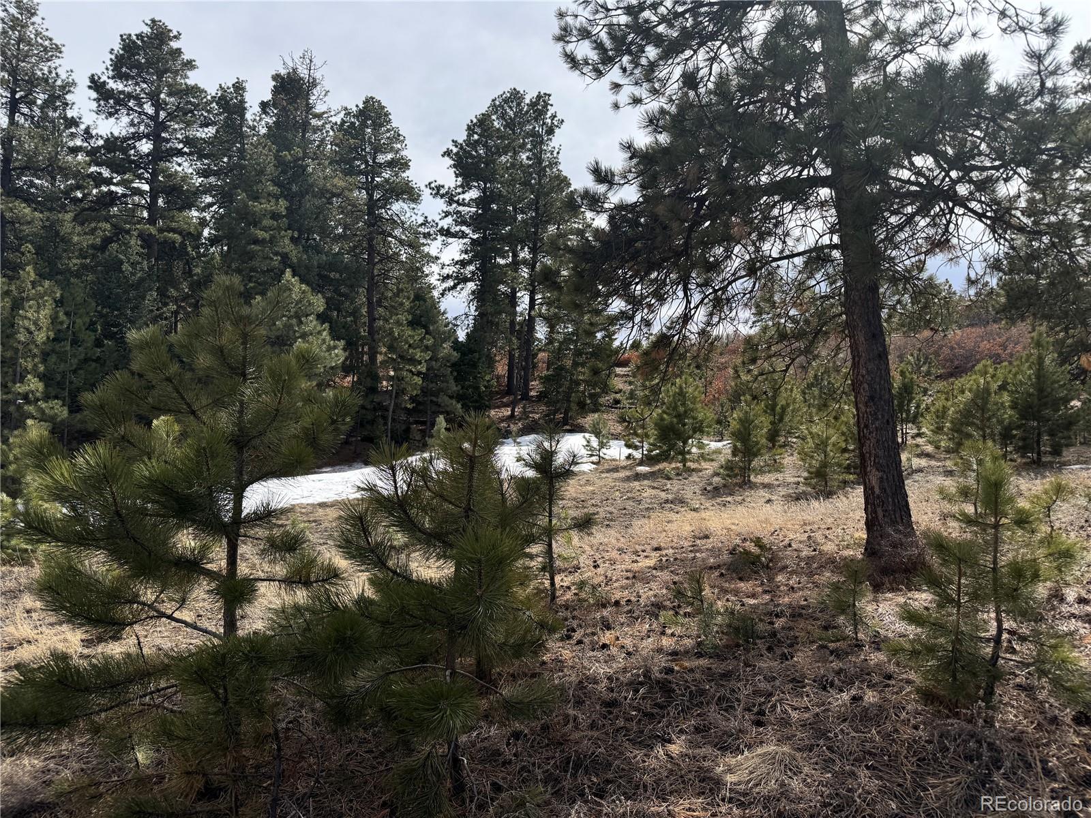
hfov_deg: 71.6
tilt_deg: +3.9
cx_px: 546
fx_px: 756
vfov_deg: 56.8
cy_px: 409
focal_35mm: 24
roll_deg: -2.6
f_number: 1.78
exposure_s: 1/3597
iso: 80
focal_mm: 6.76
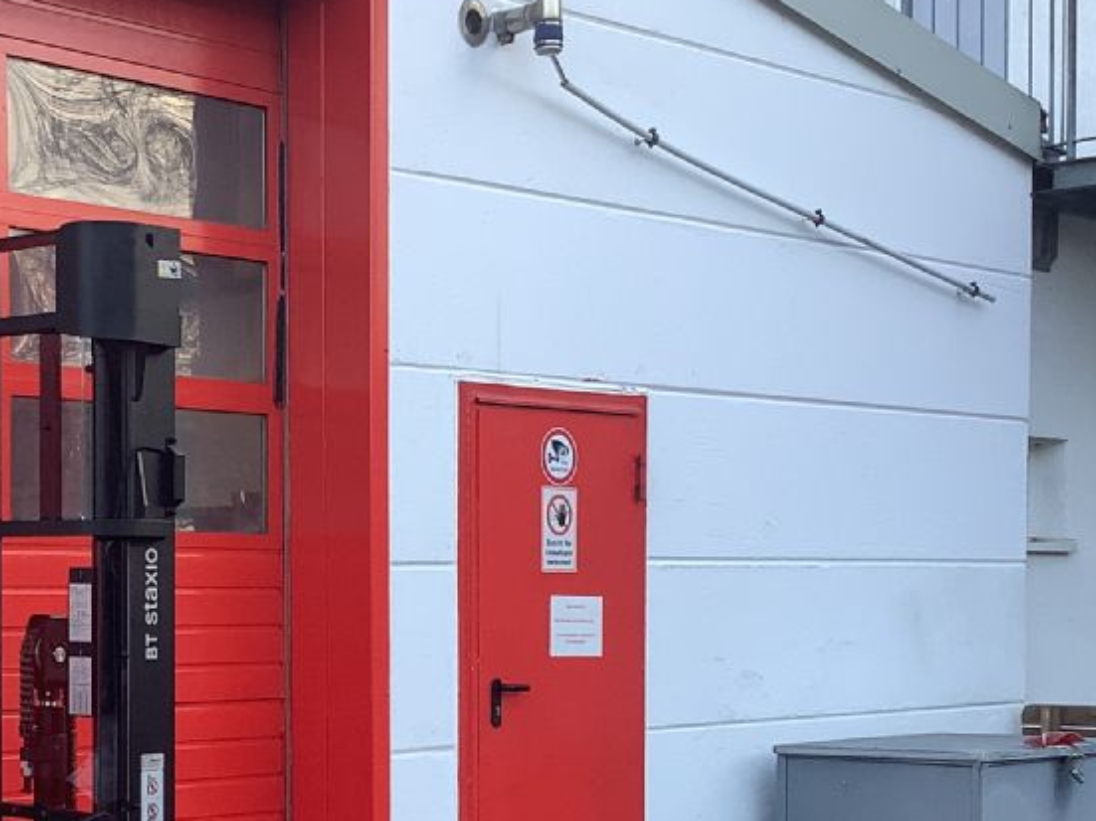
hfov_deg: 26.3
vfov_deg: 20.0
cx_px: 145
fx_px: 2279
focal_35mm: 72
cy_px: 734
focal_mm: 3.3
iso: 40
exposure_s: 1/100
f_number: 2.4
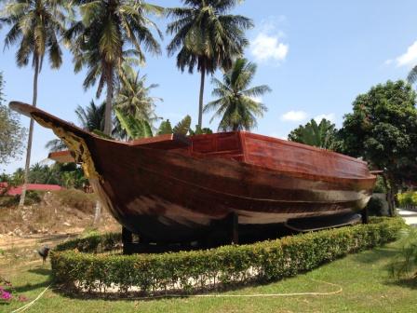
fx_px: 398
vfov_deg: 42.9
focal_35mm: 33
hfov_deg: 55.4
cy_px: 156
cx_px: 208
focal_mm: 4.13
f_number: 2.4
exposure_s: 1/1178
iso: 50
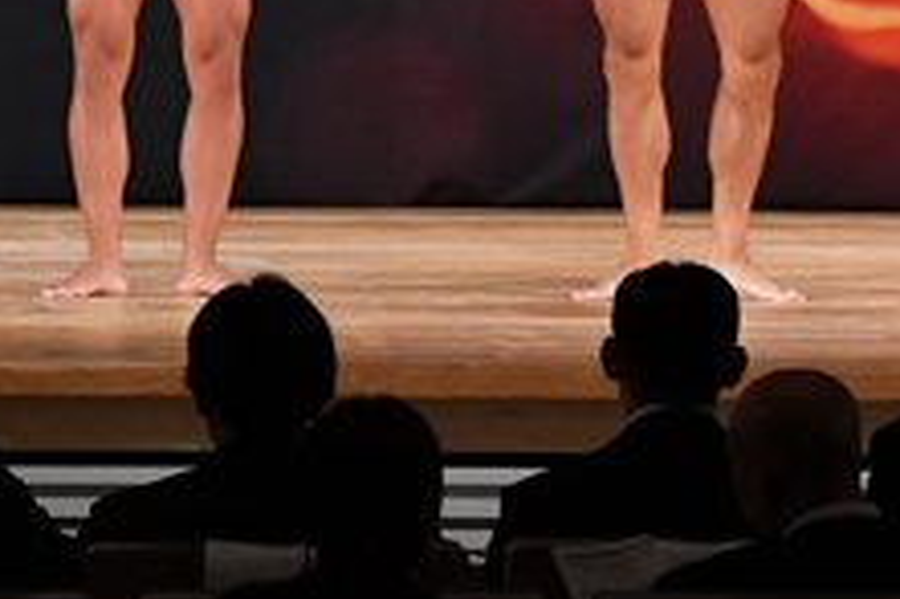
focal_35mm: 411
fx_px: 10267
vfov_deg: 3.3
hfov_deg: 5.0
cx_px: 108
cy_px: -49
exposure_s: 1/400
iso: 3200
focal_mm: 78
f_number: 5.6
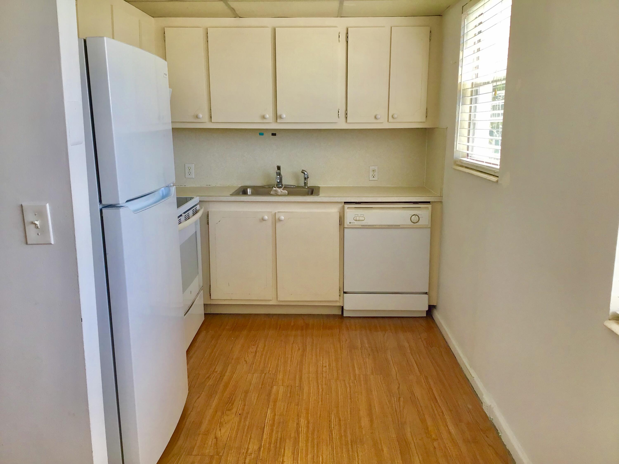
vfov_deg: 45.4
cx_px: 310
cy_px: 232
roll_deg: +1.1
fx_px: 554
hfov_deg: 58.4
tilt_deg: -9.7
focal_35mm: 31
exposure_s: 1/120
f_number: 2.4
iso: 32
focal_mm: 3.3
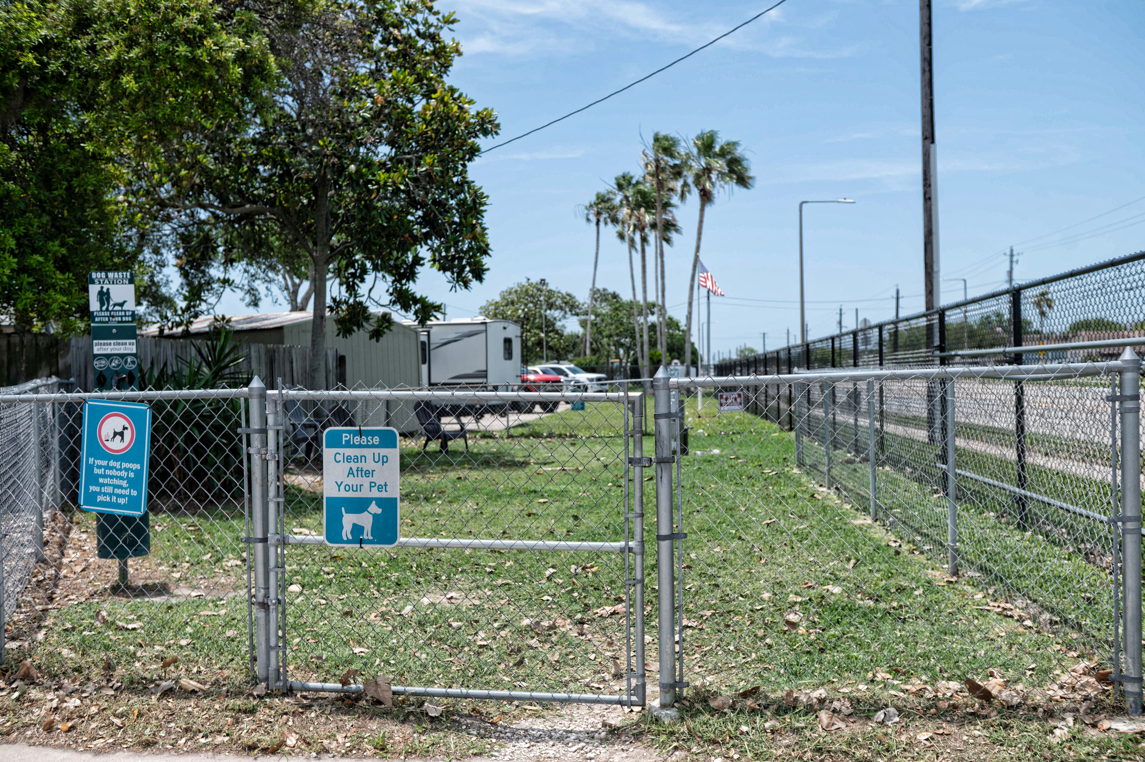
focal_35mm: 35
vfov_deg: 37.8
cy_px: 389
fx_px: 1113
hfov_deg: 54.5
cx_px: 583
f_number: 5
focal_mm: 34
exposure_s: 1/2000
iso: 200
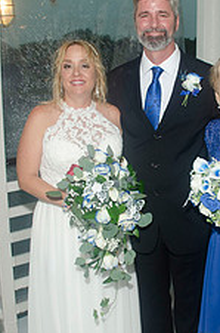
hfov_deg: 24.7
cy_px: 178
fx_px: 497
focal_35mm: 54
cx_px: 161
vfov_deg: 36.9
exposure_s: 1/125
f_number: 5.6
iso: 400
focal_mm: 18
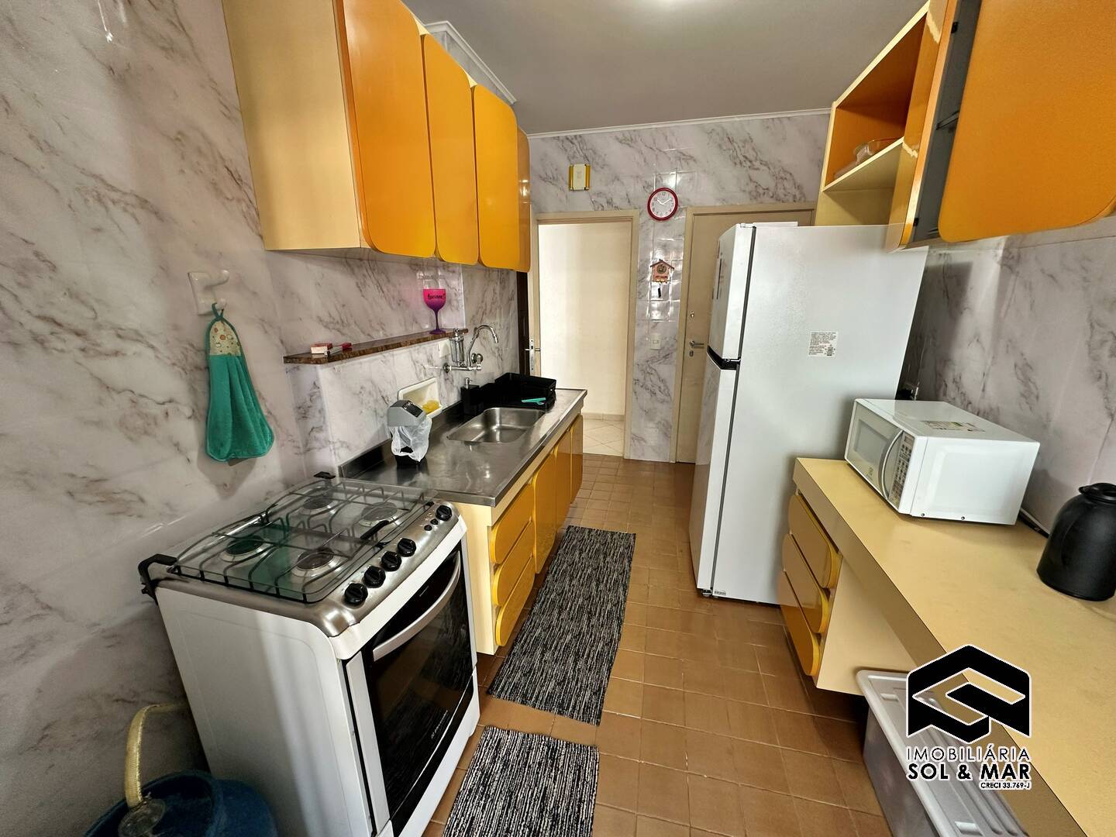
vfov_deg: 85.7
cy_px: 418
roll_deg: +0.3
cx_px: 558
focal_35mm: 14
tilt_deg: -16.2
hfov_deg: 102.1
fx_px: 451
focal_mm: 2.22
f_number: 2.2
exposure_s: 1/60
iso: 160
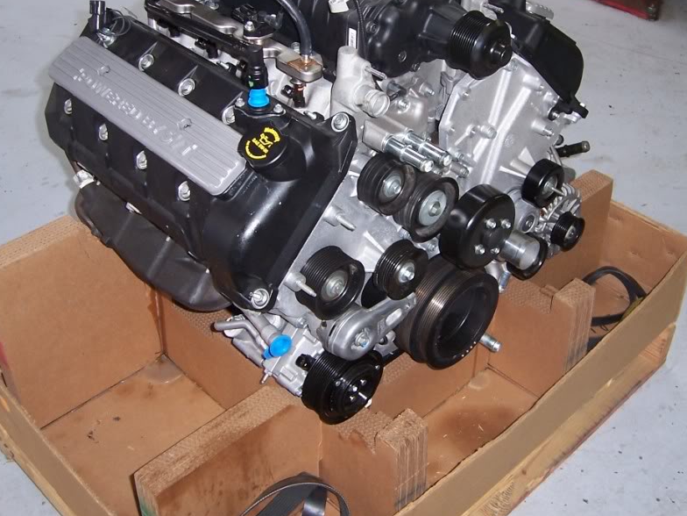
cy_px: 202
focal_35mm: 47
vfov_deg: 30.8
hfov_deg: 40.4
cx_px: 358
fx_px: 933
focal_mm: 6
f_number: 3
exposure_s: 1/60
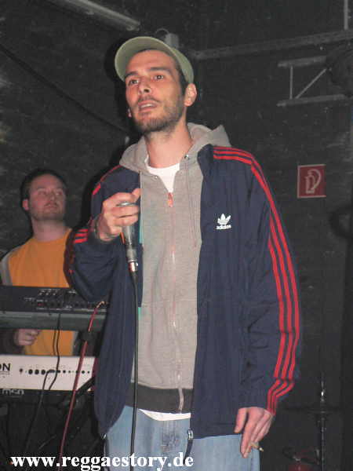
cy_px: 236
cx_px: 176
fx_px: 952
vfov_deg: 27.8
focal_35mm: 70
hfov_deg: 21.0
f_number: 3.2
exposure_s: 1/60
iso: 400
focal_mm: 12
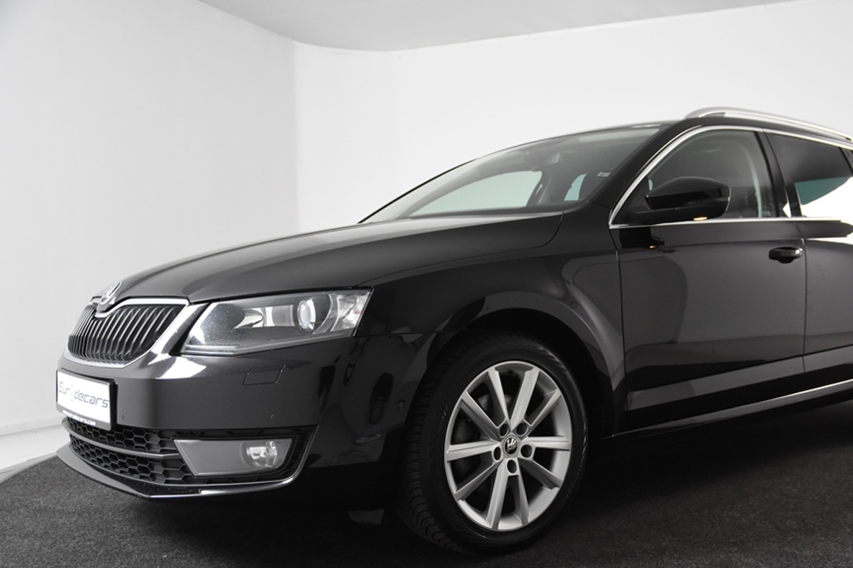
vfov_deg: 34.1
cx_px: 496
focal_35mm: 39
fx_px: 924
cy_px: 330
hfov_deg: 49.4
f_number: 4
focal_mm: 22
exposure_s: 1/60
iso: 1600
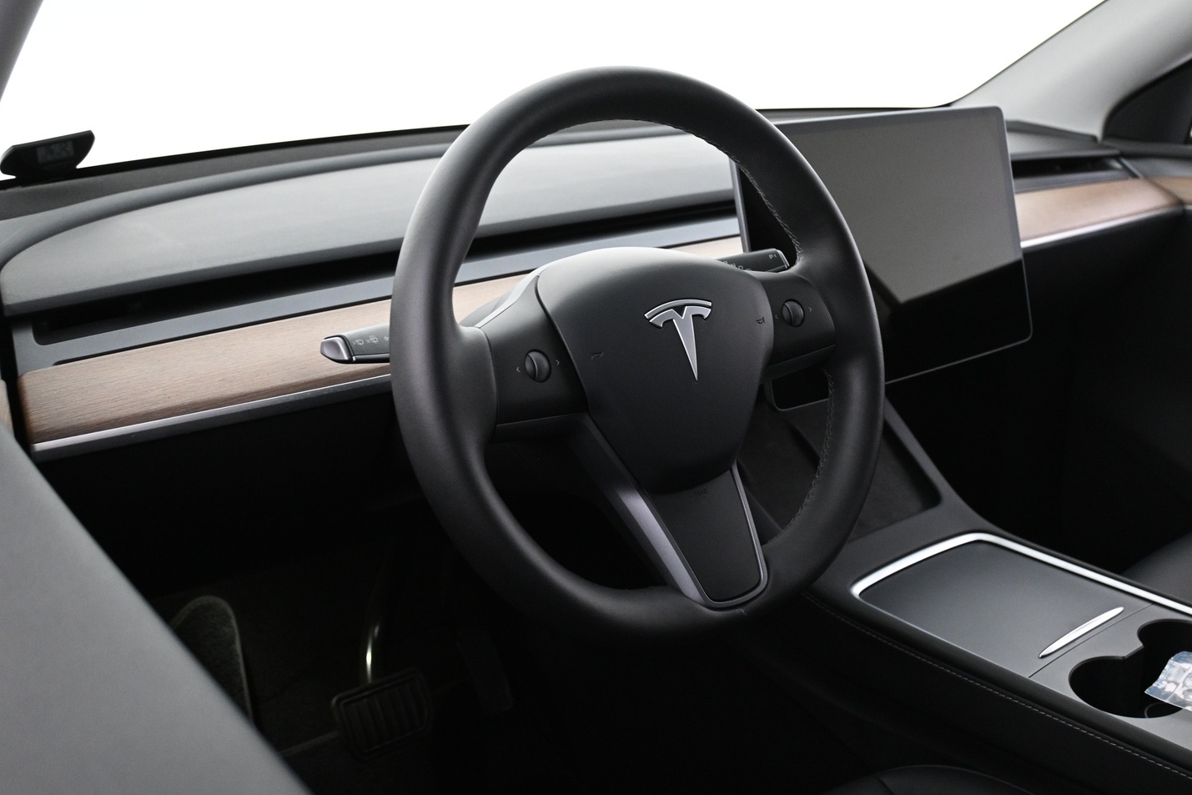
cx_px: 646
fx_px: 1154
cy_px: 363
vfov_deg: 38.0
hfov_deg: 54.6
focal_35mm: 35
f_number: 3.8
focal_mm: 20.5
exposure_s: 1/20
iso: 1600
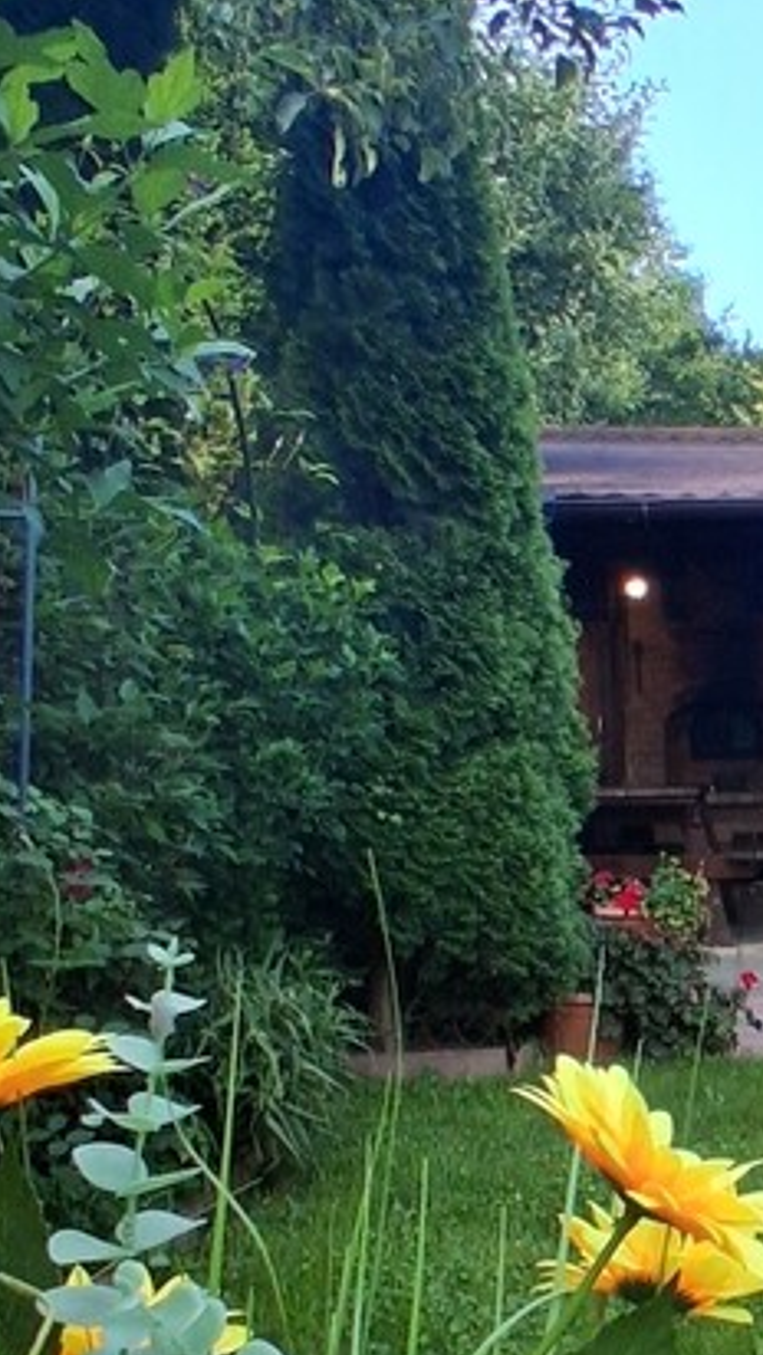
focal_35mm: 46
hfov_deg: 22.7
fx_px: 1653
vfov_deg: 44.1
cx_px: 1039
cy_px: 865
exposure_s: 1/263
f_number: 2.2
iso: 50
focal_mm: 1.4
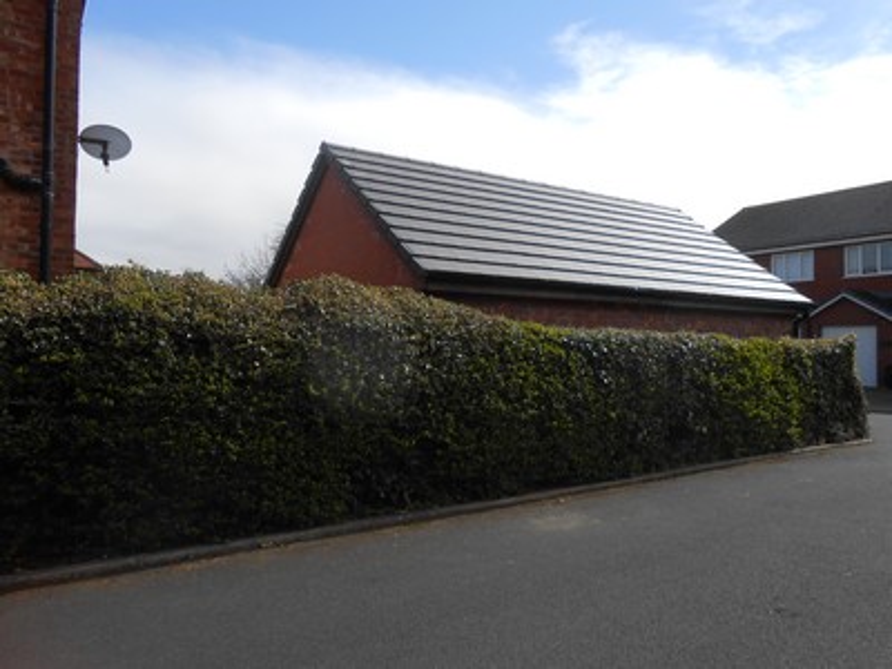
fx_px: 670
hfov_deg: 67.3
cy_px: 334
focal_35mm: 26
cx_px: 446
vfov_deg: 53.1
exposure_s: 1/1000
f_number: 3.5
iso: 80
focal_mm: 4.6
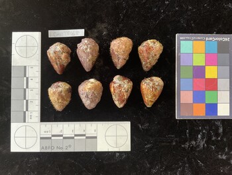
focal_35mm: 29
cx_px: 116
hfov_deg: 61.6
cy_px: 88
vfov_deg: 48.3
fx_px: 194
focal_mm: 3
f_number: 1.8
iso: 64
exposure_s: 1/60
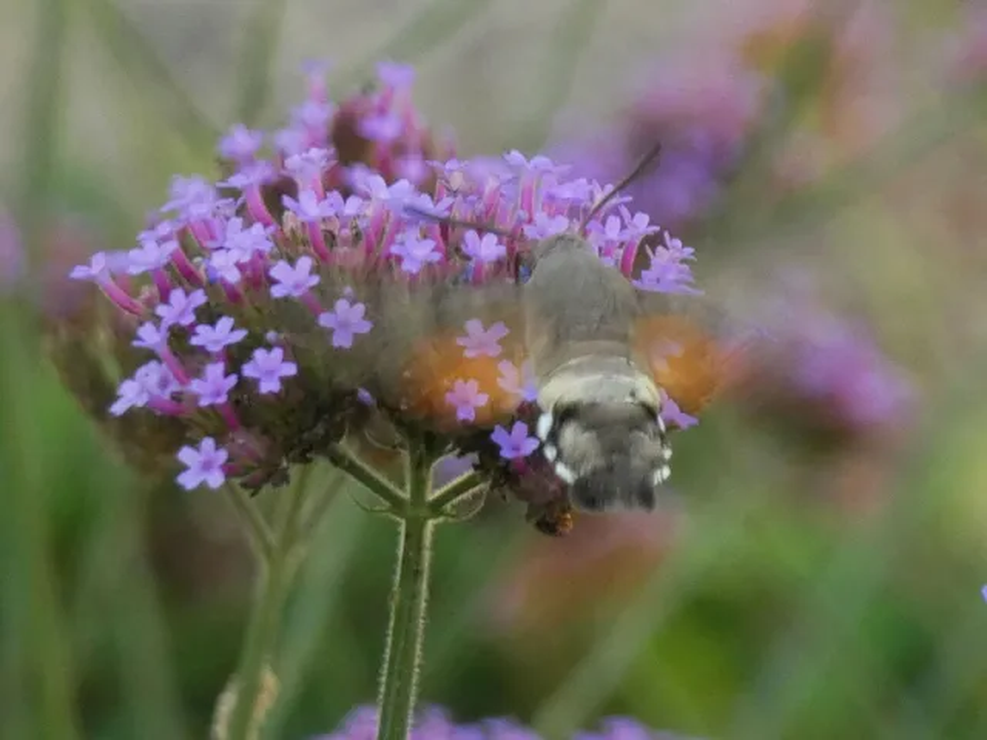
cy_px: 370
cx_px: 494
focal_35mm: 309
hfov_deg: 6.4
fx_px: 8810
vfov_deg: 4.8
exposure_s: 1/80
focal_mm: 55.4
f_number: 5.6
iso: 250
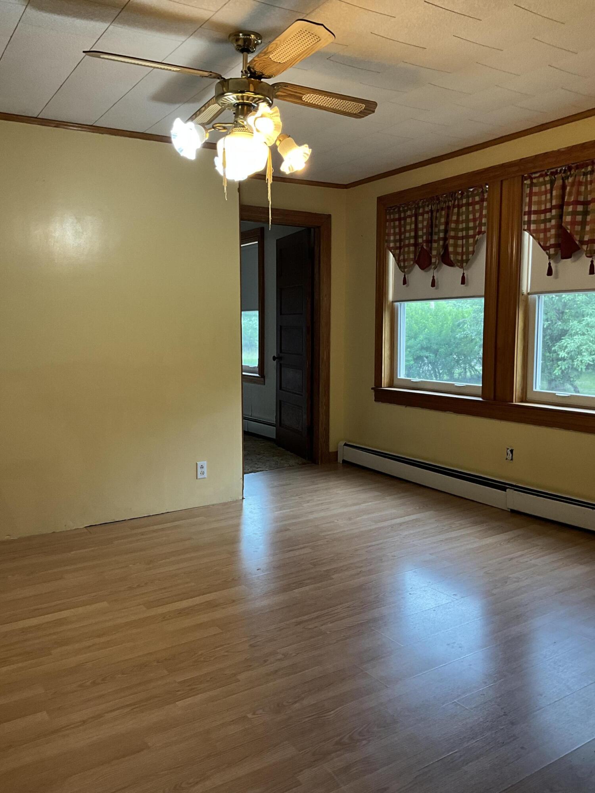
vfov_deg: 61.7
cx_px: 298
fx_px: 665
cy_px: 396
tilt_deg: -7.5
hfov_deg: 48.2
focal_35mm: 29
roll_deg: +0.7
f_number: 1.8
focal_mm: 3
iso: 80
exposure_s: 1/60
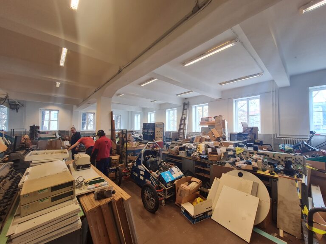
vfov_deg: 89.9
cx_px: 163
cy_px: 122
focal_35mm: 13
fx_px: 122
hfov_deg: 106.2
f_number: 2.2
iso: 64
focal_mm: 1.74
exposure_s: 1/50
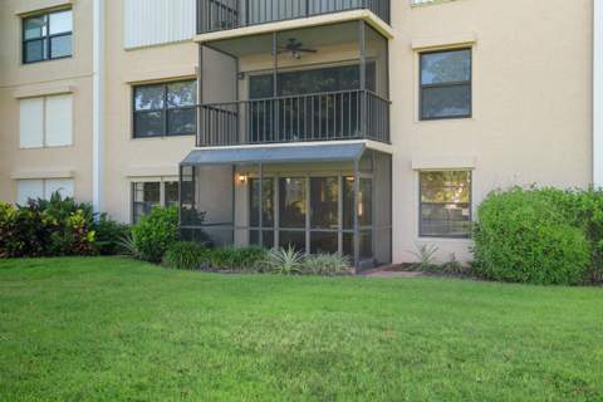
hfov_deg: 55.8
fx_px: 569
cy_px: 201
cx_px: 302
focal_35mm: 34
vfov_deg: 38.9
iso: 2000
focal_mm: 34
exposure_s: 1/640
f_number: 8
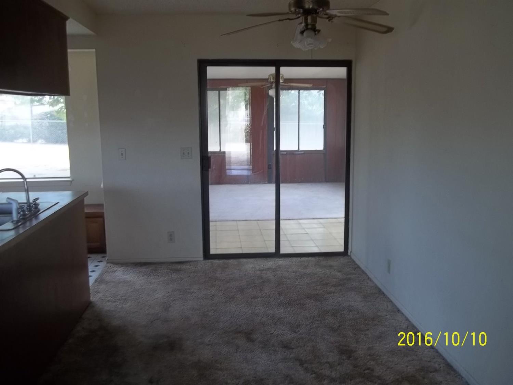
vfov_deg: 44.1
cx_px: 256
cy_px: 192
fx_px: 474
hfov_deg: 56.8
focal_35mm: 32
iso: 64
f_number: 2.9
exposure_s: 1/40
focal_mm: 5.7
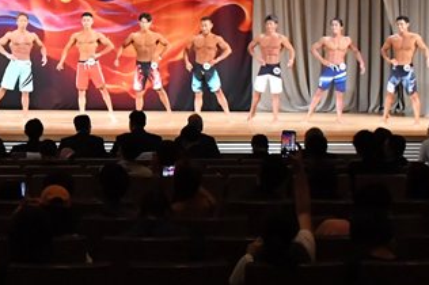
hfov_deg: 19.4
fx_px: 1226
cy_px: 19
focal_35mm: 103
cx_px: 33
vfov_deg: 13.1
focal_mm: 28
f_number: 5.6
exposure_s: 1/400
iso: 9000
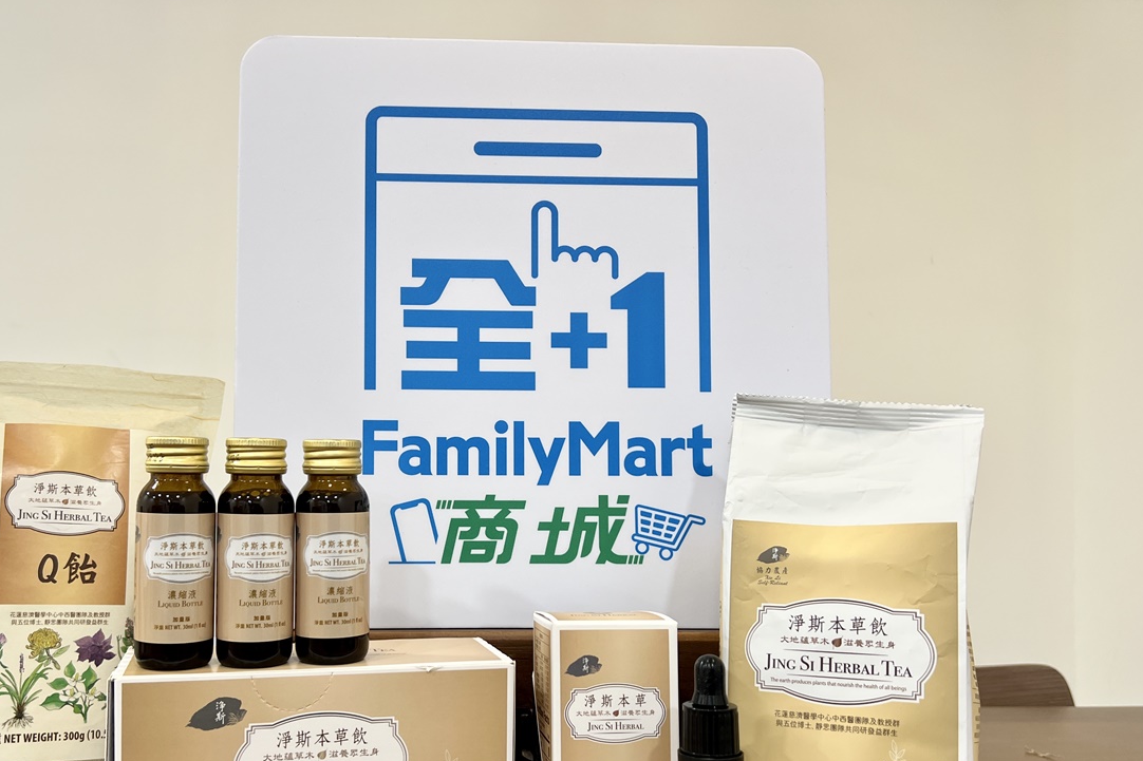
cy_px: 503
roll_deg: +0.1
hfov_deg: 58.4
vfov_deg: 40.6
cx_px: 473
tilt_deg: +1.0
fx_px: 1016
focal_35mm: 32
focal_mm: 5.7
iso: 80
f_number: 1.5
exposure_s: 1/120
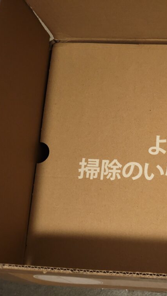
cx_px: 184
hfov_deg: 16.1
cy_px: 148
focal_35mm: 73
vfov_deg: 29.0
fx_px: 574
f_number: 2
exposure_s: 1/33.3
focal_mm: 7.1
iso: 3567
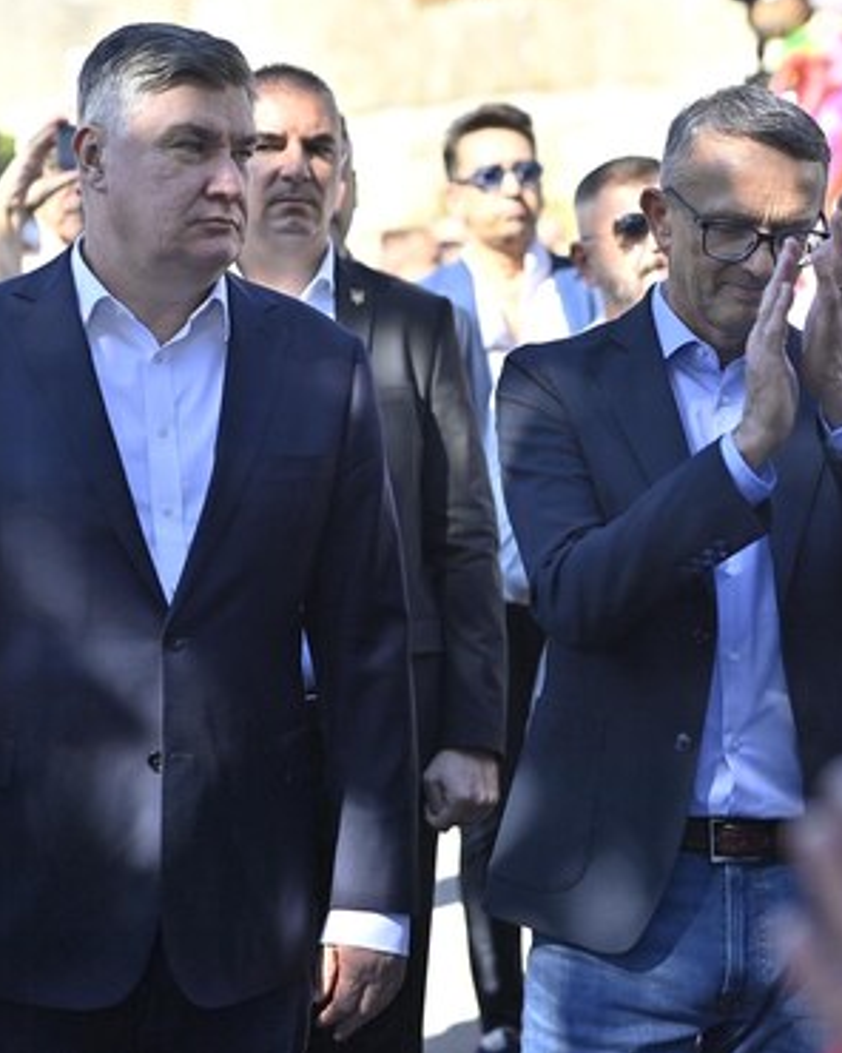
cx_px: 333
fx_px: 2336
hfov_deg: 20.4
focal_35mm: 75
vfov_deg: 25.4
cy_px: 497
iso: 125
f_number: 2
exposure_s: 1/2000
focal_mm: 50
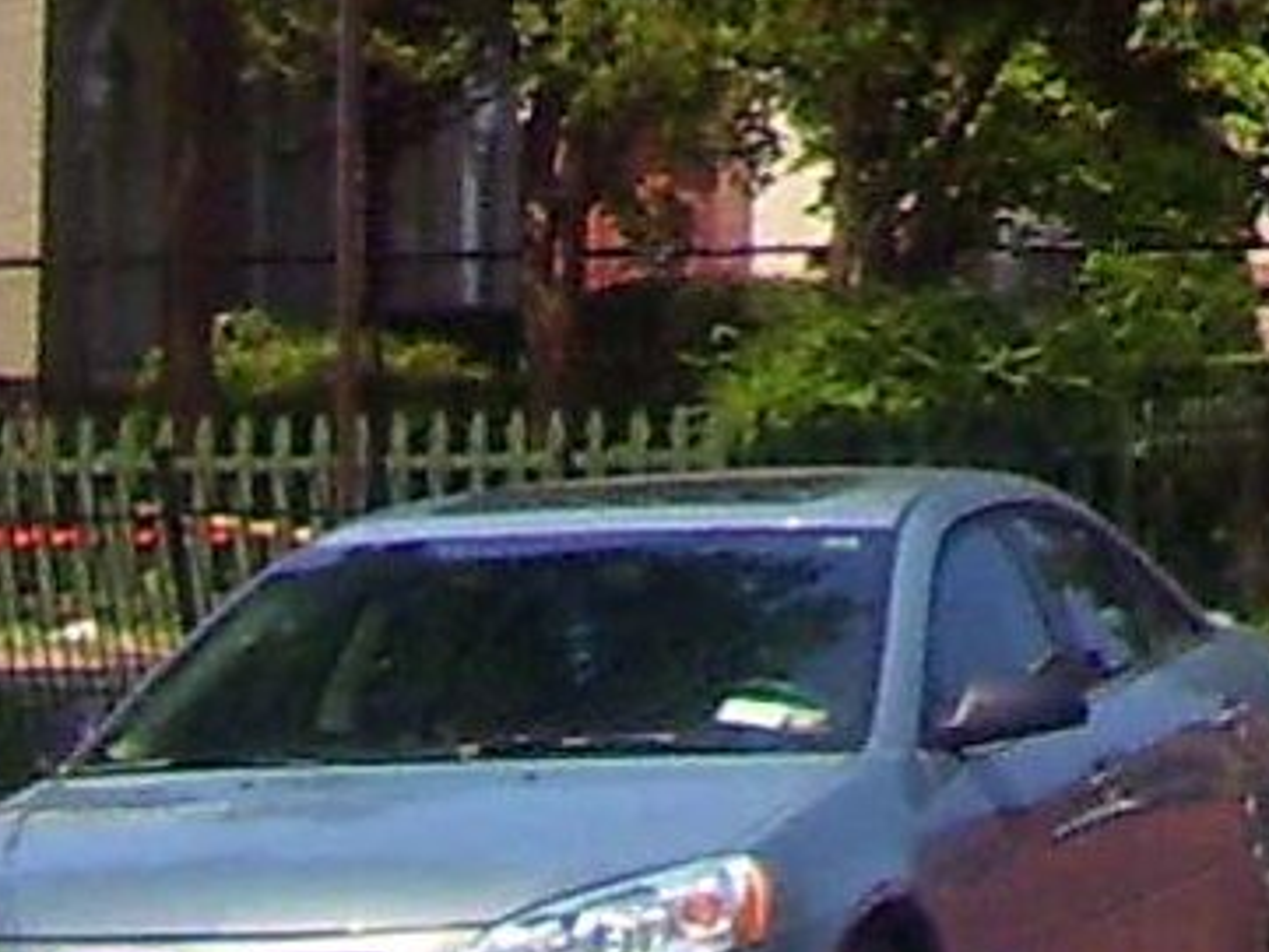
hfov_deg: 7.7
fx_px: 8838
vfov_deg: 5.7
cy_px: -2034
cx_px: 2812
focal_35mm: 241
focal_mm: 5.6
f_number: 4.8
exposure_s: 1/350
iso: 80
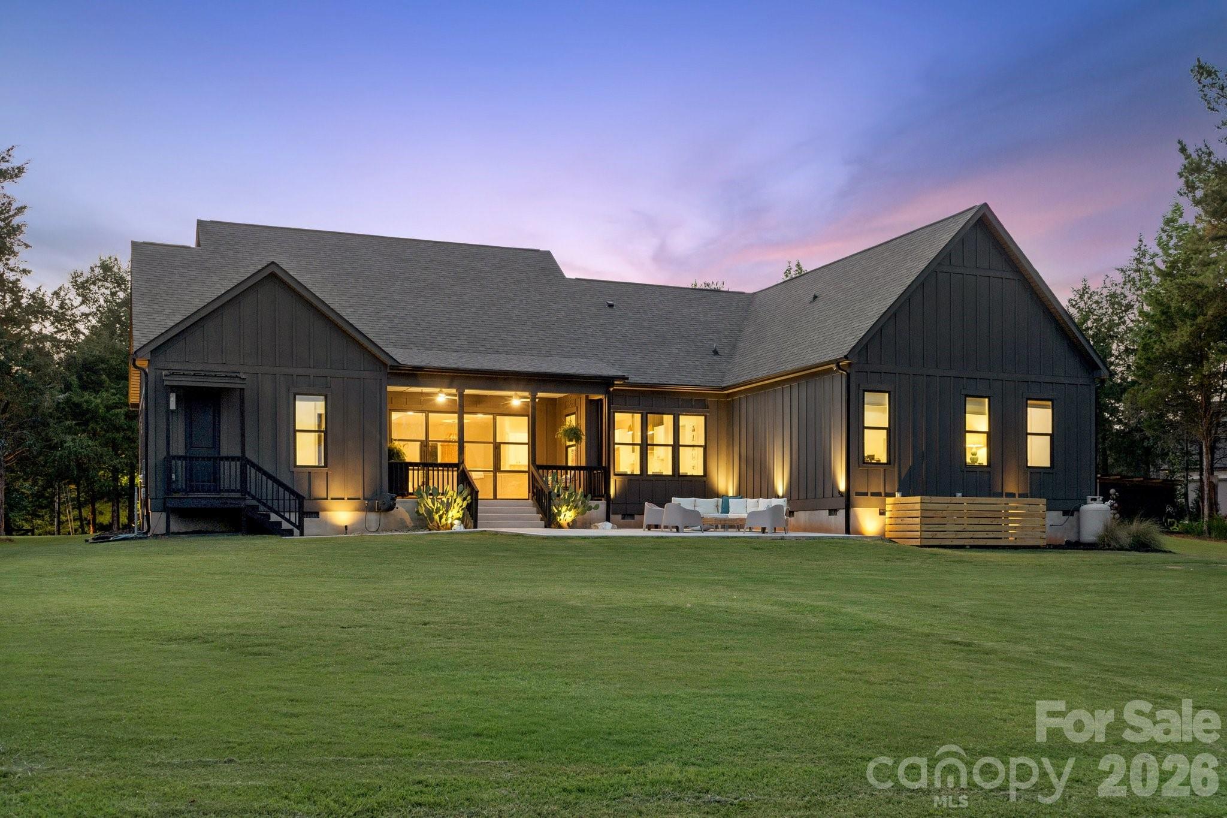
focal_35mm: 34
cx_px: 614
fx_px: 1159
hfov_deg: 55.8
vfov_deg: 38.9
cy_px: 409
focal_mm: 34
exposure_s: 1/2
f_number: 7.1
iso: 250
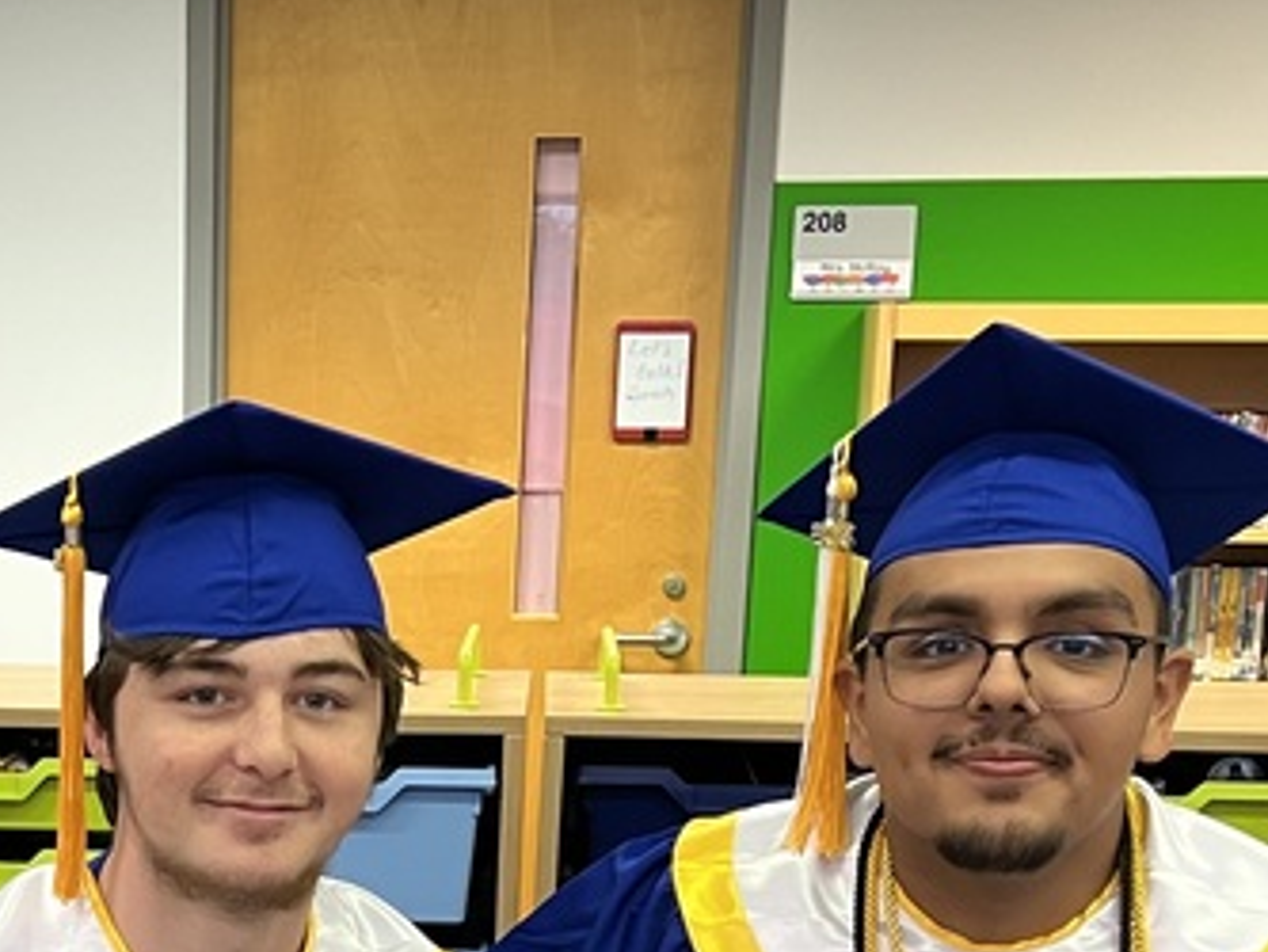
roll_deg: -0.4
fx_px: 2931
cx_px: 175
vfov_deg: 17.5
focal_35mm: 80
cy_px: 1173
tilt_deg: -15.8
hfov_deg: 23.9
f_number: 1.5
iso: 125
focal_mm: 5.7
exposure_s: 1/60
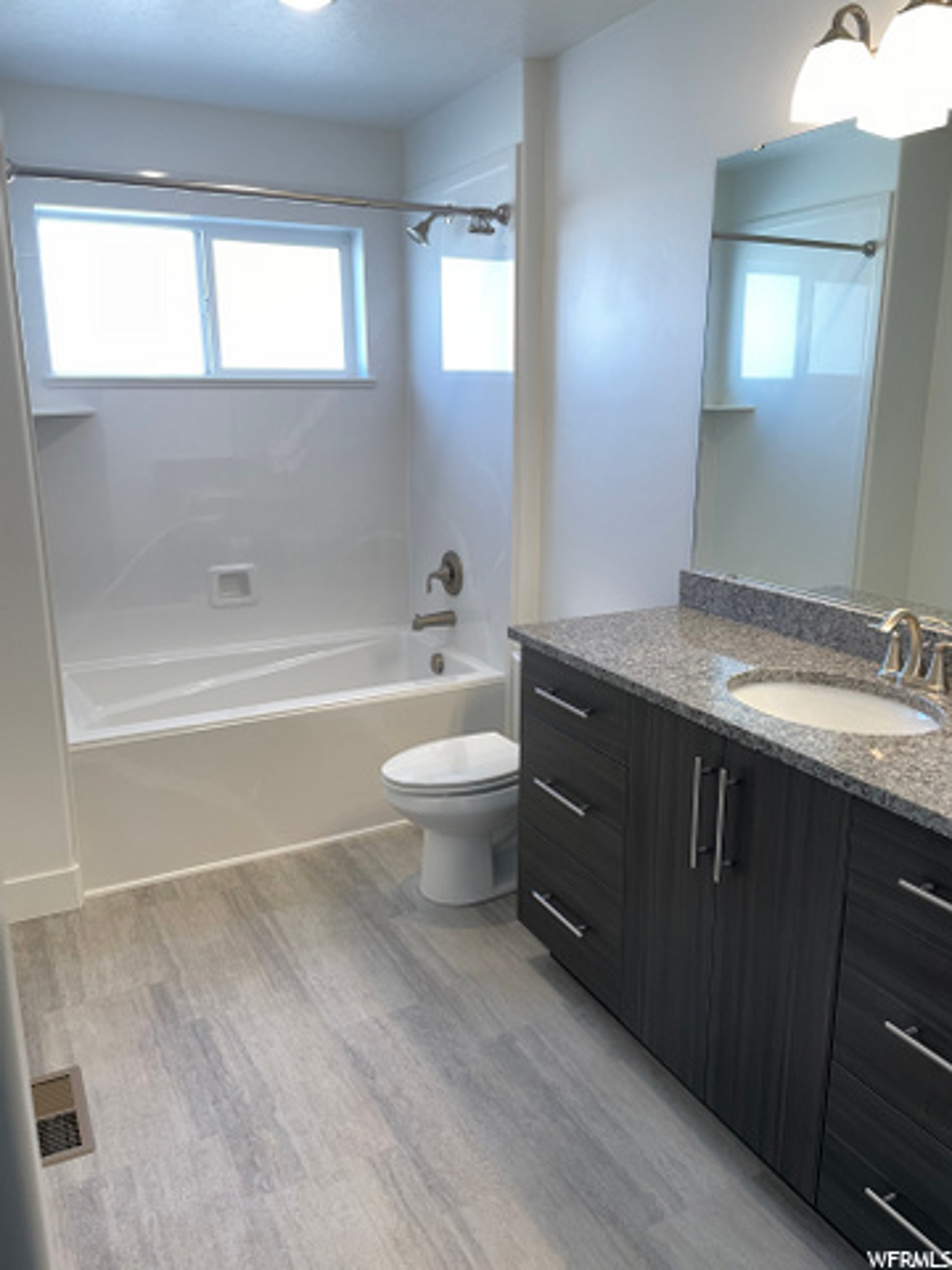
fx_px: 953
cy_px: 635
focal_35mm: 26
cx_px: 476
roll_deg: -0.1
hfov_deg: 53.1
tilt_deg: -14.4
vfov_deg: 67.3
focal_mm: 4.2
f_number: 1.6
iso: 100
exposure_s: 1/60
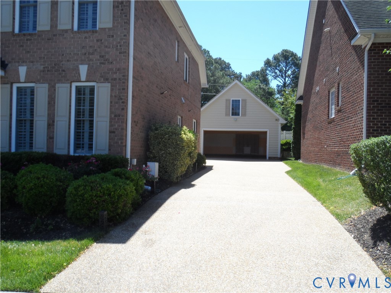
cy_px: 146
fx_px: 361
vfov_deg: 44.2
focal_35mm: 32
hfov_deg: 56.8
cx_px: 196
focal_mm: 5.3
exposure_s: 1/500
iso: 80
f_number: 3.4
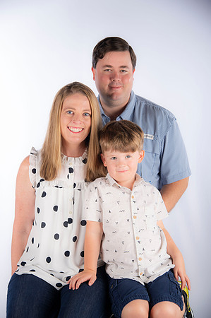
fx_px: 582
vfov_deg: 30.5
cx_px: 106
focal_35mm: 66
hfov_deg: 20.6
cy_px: 159
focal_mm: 66
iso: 100
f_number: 5
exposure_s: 1/200
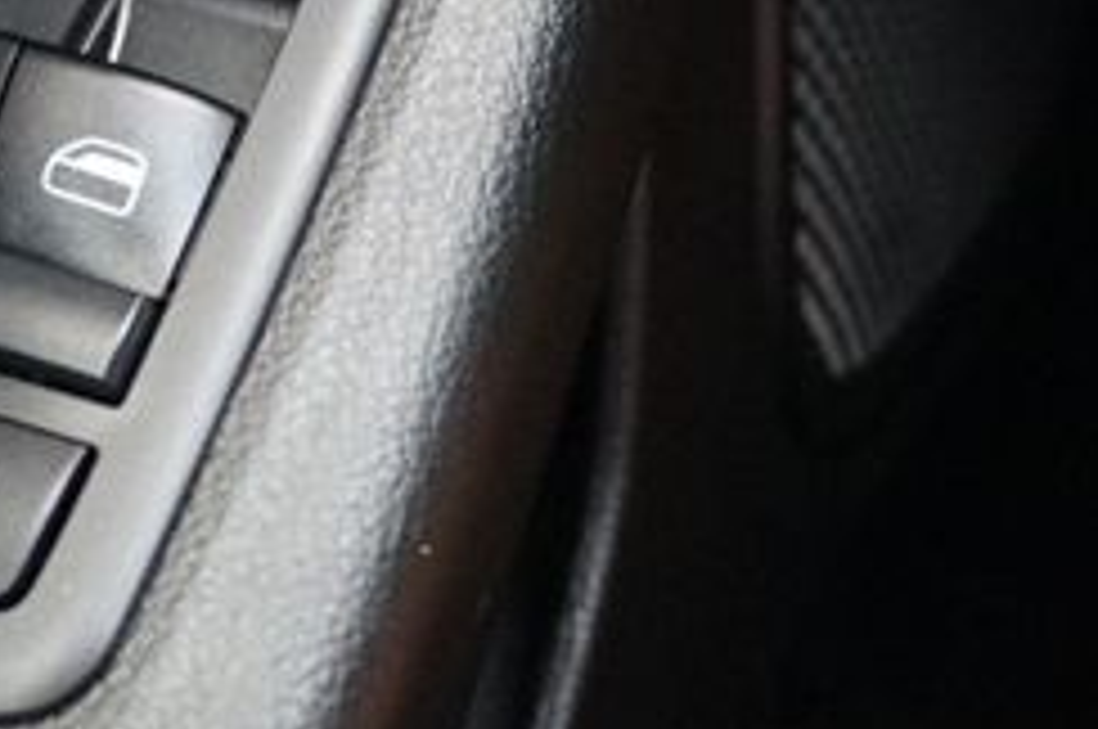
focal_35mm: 98
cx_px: -27
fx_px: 2994
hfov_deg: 20.1
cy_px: -130
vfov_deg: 13.5
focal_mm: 25
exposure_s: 1/60
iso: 2500
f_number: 4.5
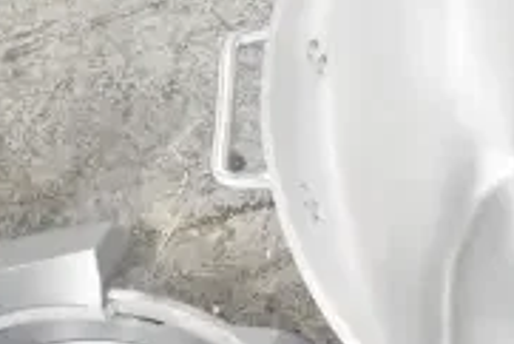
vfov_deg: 15.0
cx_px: 704
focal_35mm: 91
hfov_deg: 20.1
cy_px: 87
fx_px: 1300
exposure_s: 1/100
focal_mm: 18
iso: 1600
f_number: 5
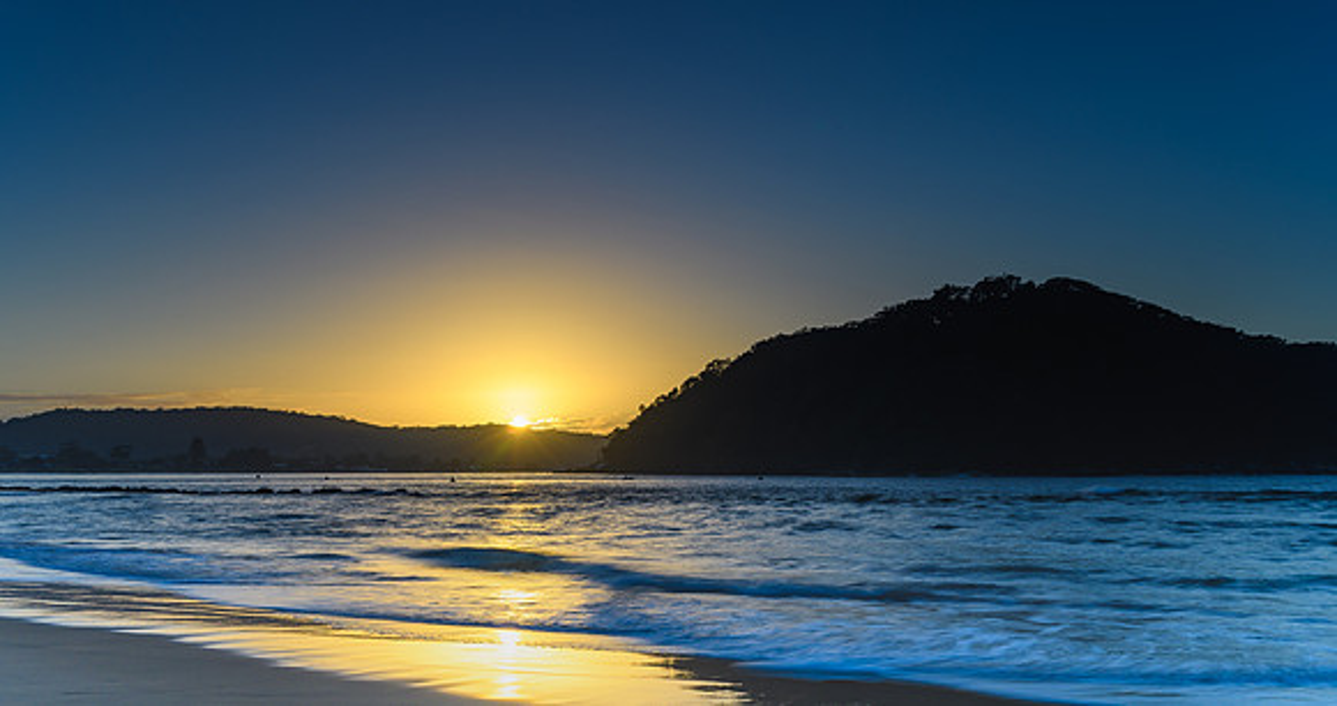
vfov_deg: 29.4
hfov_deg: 53.1
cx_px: 668
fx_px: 1337
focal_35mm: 38
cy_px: 260
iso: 50
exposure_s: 1/2
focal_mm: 24
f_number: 8
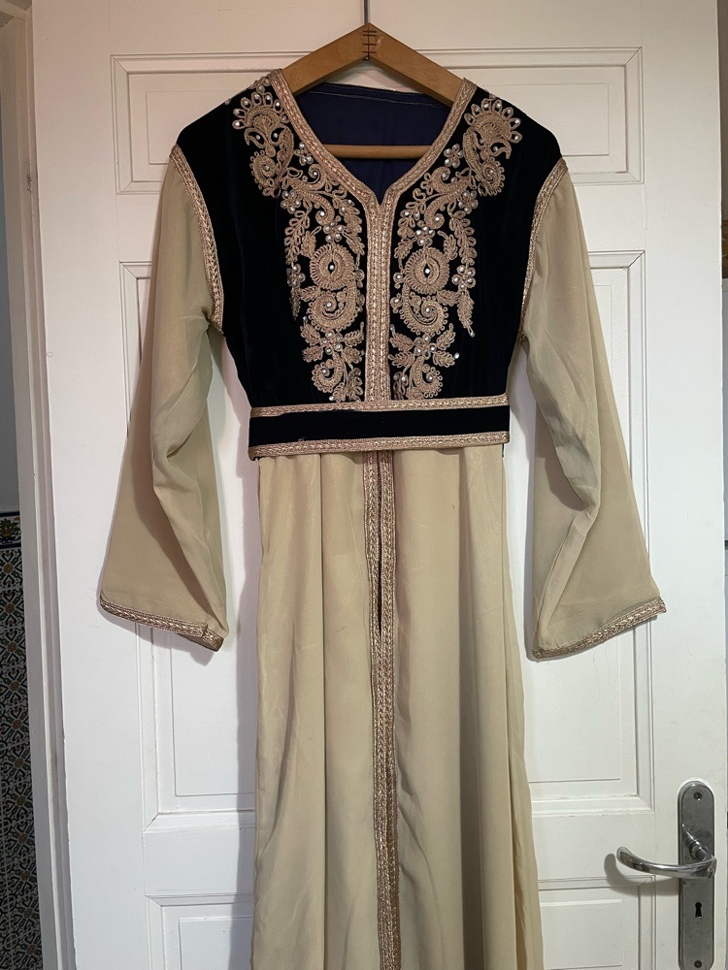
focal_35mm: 26
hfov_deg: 53.1
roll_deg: +2.4
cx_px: 364
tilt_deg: -1.2
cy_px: 485
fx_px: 729
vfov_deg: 67.3
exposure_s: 1/50
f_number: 1.6
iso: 160
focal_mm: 4.2
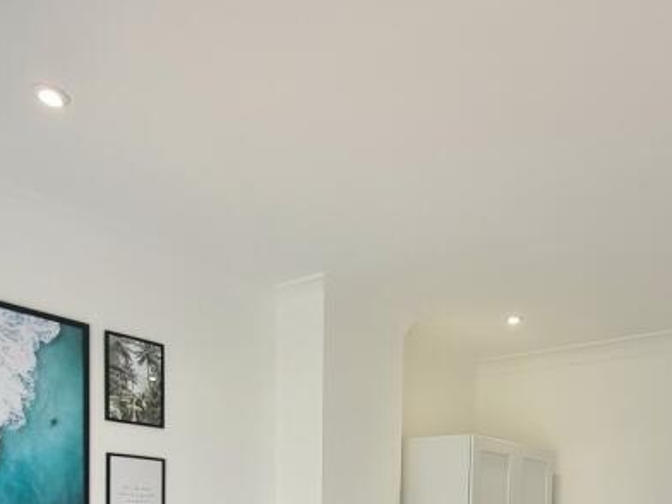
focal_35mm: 34
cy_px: 573
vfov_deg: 35.0
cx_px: 432
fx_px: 660
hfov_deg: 53.2
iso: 50
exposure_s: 1/111
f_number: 2.2
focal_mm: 2.2
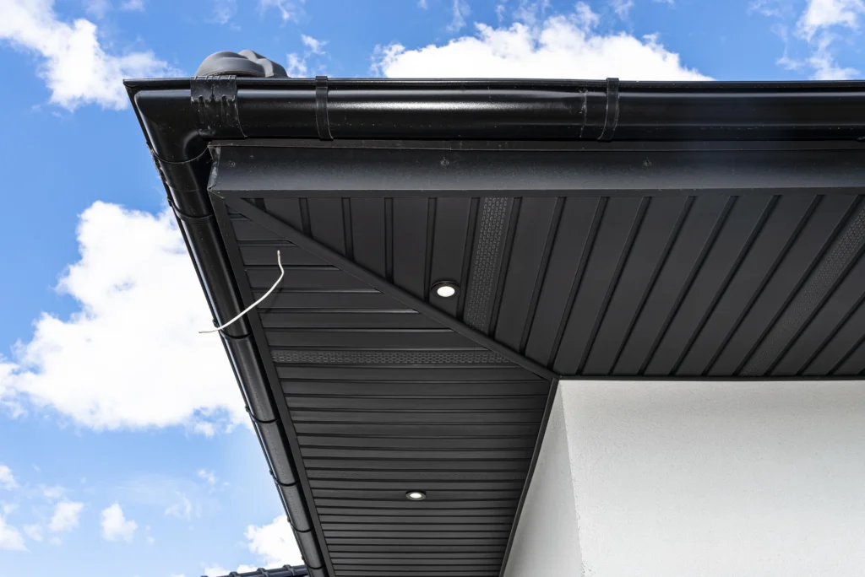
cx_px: 432
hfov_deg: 54.4
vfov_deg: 37.9
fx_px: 841
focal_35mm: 35
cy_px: 288
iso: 100
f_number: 8
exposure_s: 1/100
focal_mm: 35
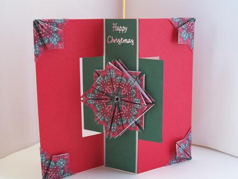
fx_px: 378
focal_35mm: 55
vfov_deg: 26.6
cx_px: 115
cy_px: 92
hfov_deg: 34.9
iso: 80
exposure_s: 1/70.1
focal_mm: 8.7
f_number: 3.2
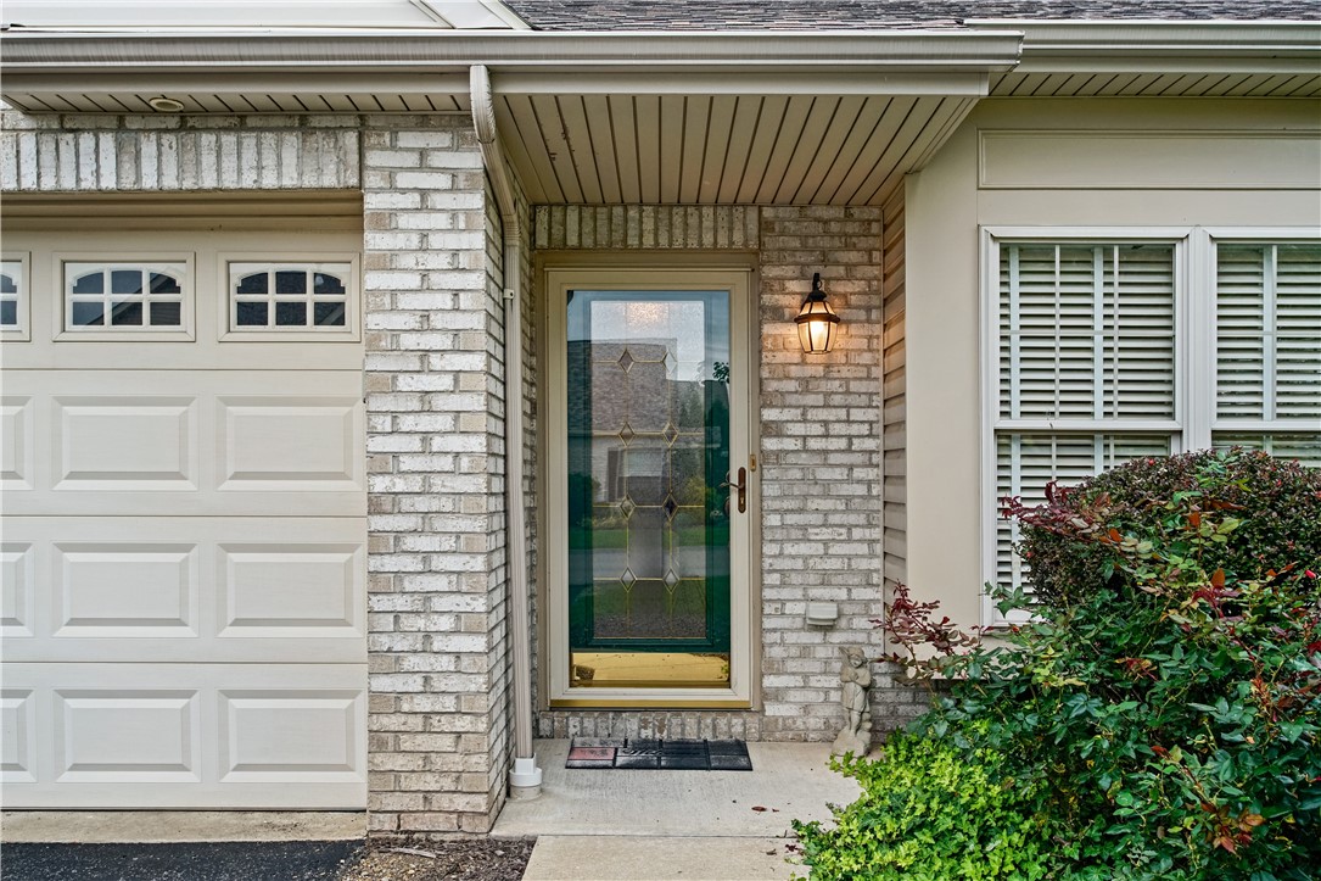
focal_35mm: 29
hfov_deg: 63.7
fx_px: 1064
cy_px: 440
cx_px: 660
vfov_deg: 44.9
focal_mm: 29
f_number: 8
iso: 500
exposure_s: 1/50
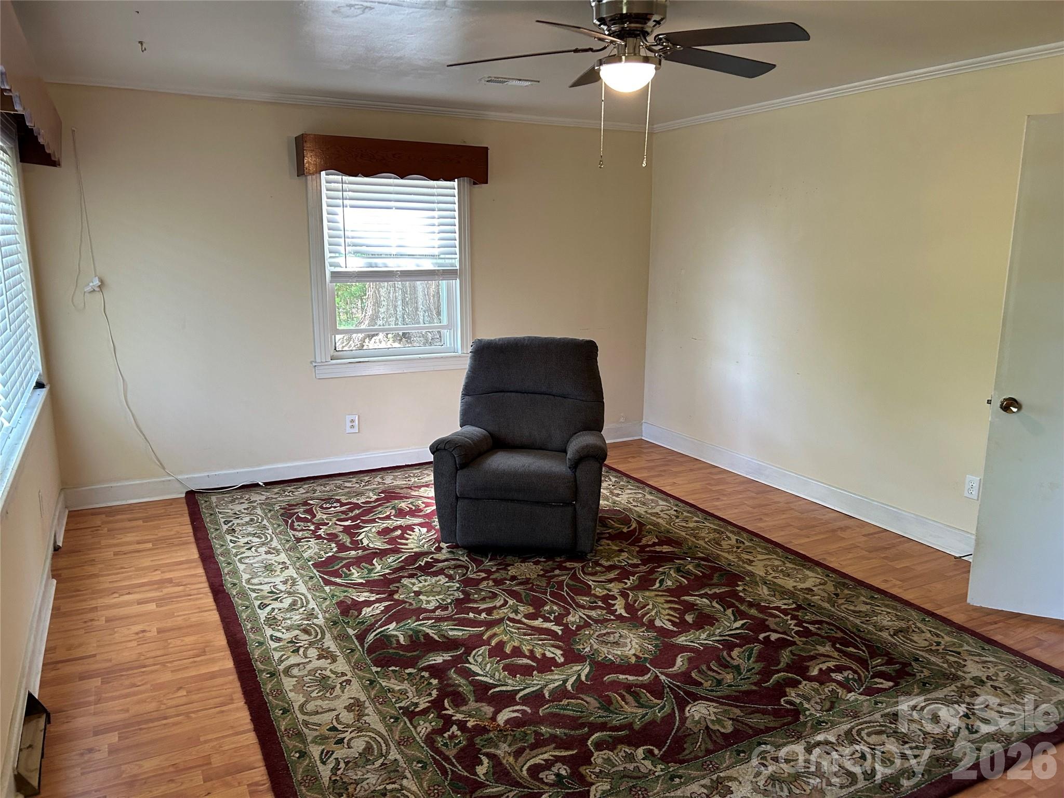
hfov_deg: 67.3
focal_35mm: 26
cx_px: 532
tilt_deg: -11.8
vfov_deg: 53.1
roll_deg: +0.0
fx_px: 799
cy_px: 399
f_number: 1.5
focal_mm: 5.7
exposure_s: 1/60
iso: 160
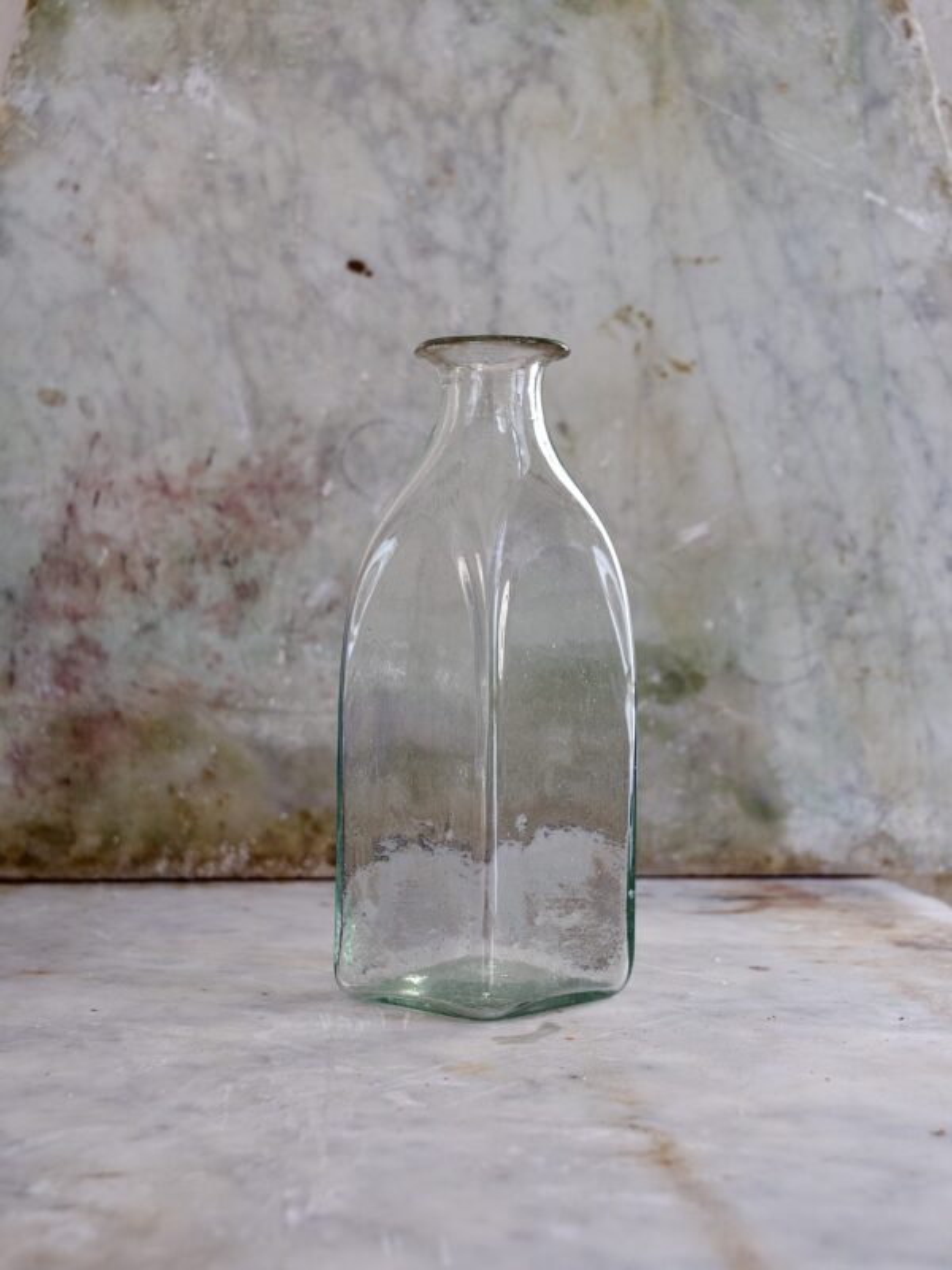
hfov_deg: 29.1
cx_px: 476
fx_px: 1833
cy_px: 635
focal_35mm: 50
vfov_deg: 38.2
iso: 200
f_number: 4.5
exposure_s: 1/160
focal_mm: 25
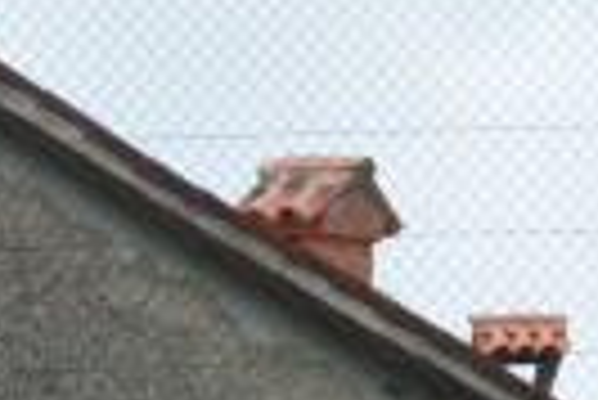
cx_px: -31
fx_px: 12721
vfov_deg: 1.8
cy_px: 919
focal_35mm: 765
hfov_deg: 2.7
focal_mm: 85
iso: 200
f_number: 8
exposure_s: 1/250
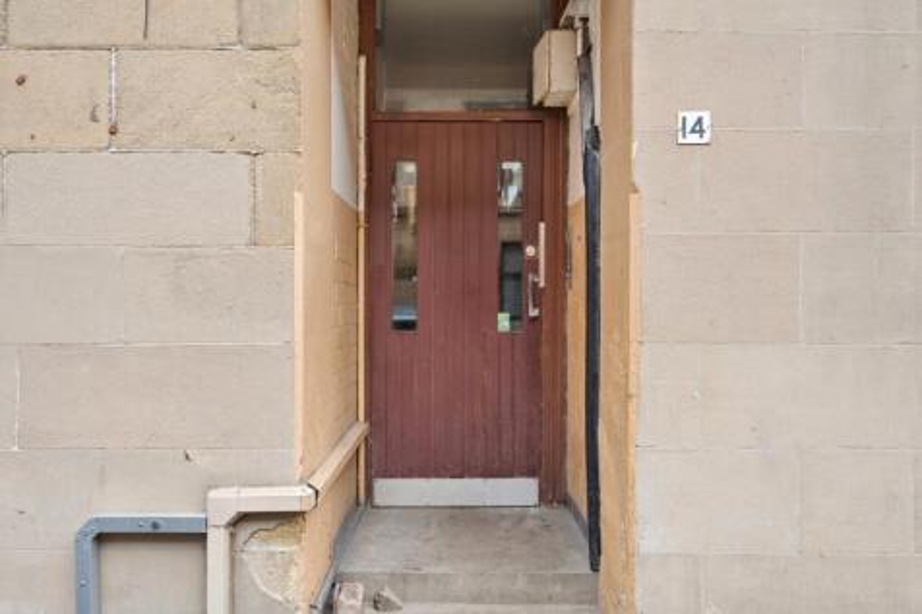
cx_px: 461
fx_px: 742
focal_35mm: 29
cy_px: 307
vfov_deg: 44.9
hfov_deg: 63.7
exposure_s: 1/1600
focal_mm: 29
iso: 800
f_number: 4
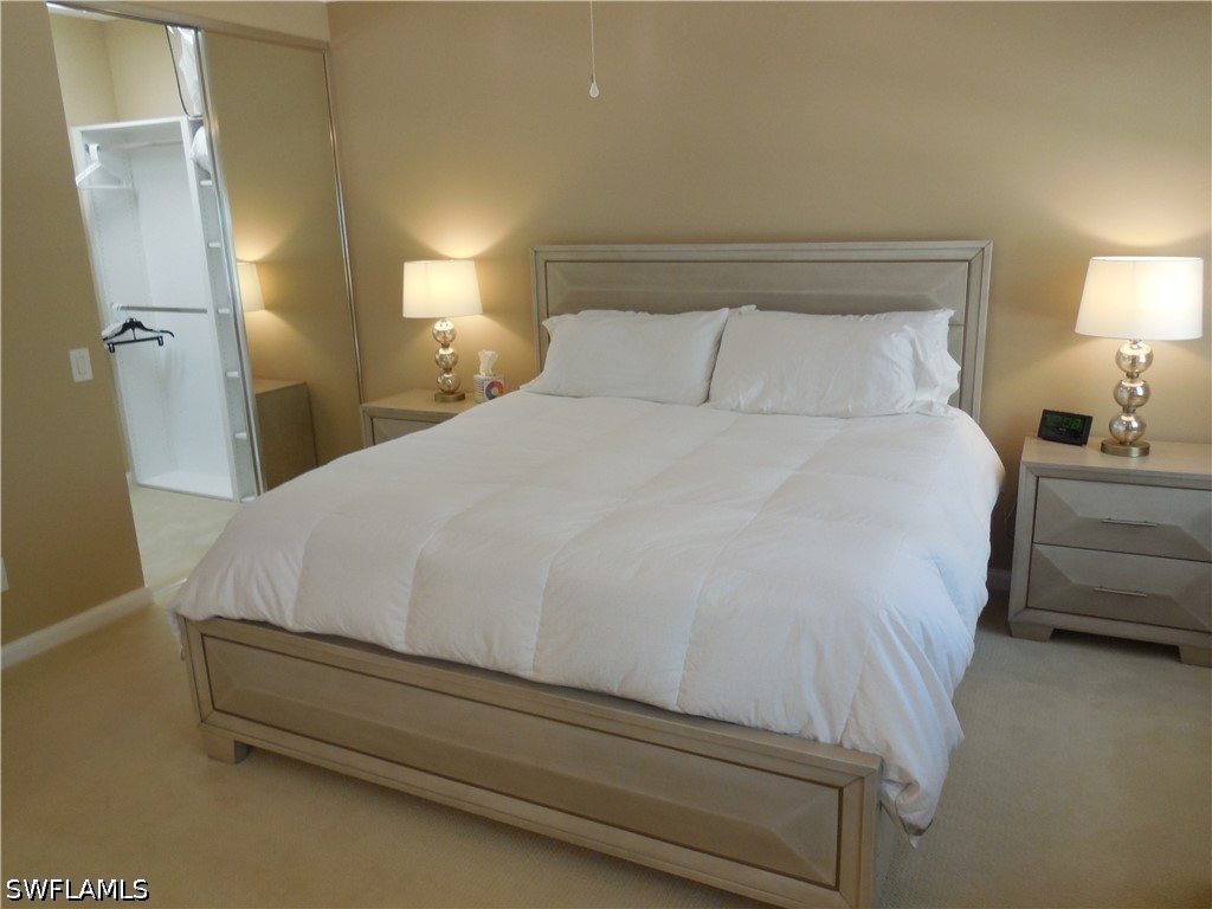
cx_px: 606
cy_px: 454
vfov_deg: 54.9
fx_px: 875
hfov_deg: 69.4
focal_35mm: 25
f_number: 3.1
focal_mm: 4.5
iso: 200
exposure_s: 1/30
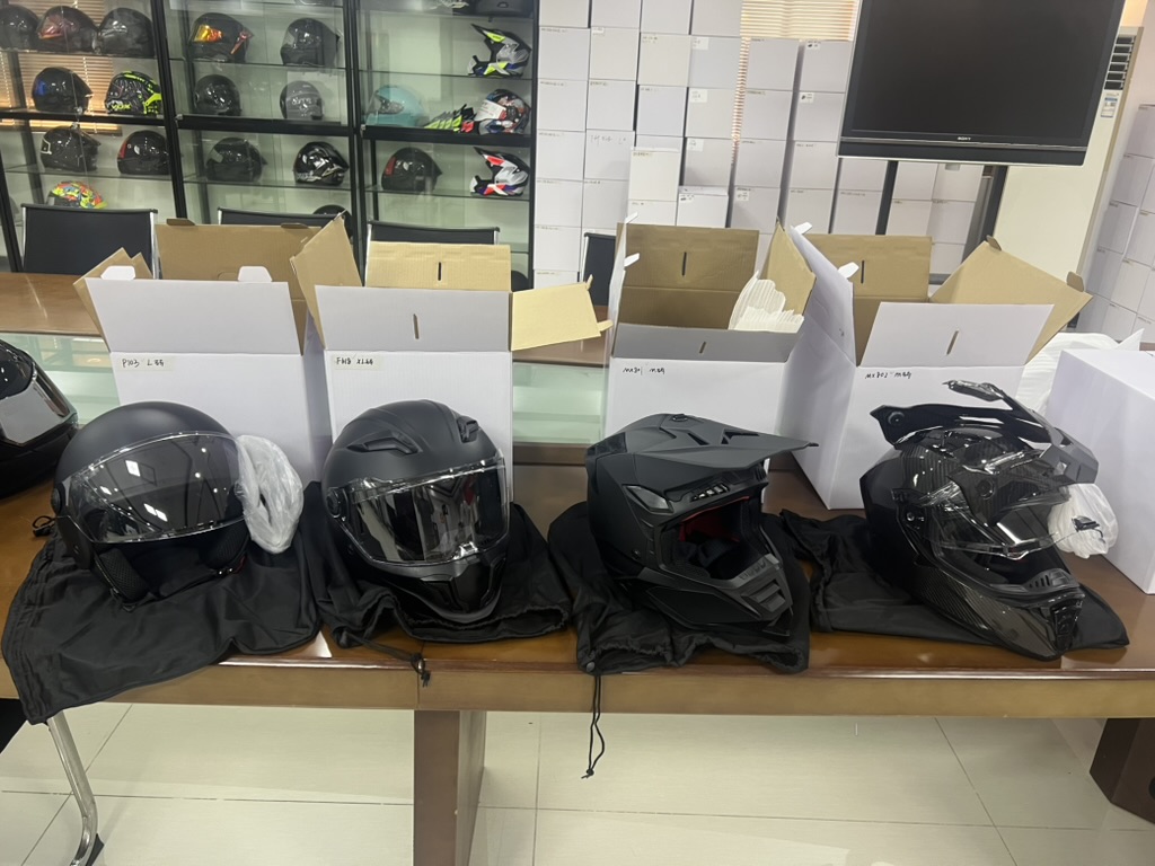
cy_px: 433
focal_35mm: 26
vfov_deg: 53.1
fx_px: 868
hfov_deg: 67.3
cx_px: 578
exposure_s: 1/50
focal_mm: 5.7
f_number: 1.5
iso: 100
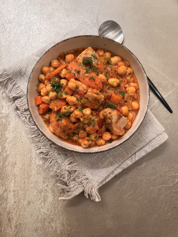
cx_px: 89
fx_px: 165
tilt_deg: -81.8
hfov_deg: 56.8
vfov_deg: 71.6
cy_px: 118
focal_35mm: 24
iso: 100
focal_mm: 6.76
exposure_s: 1/121
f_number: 1.78
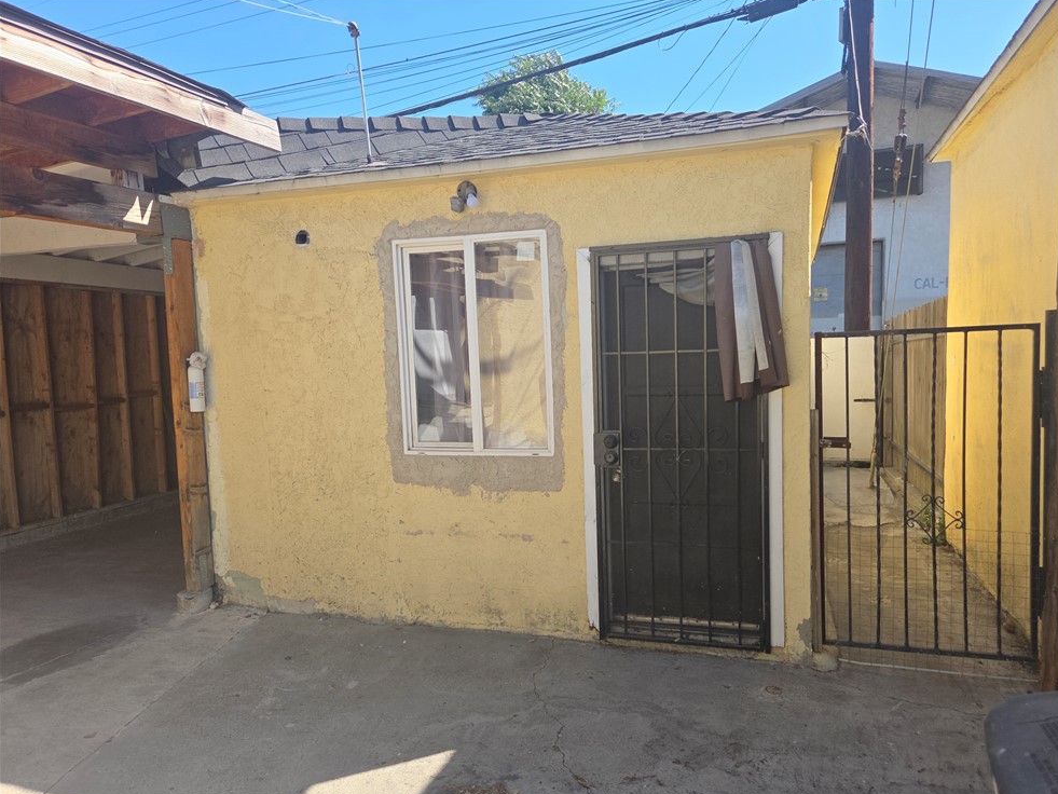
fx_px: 734
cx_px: 551
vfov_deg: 56.8
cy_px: 410
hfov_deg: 71.6
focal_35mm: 24
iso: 25
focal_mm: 5.4
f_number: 1.8
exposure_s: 1/781
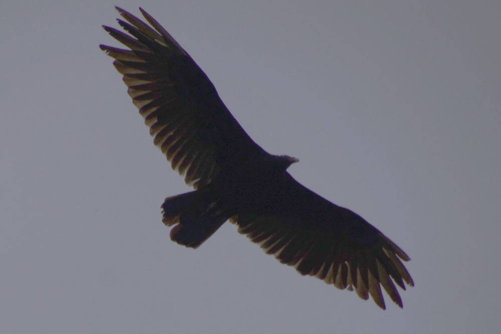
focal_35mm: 375
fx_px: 5218
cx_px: 250
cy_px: 167
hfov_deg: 5.5
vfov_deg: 3.7
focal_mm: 250
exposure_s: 1/400
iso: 200
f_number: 6.3
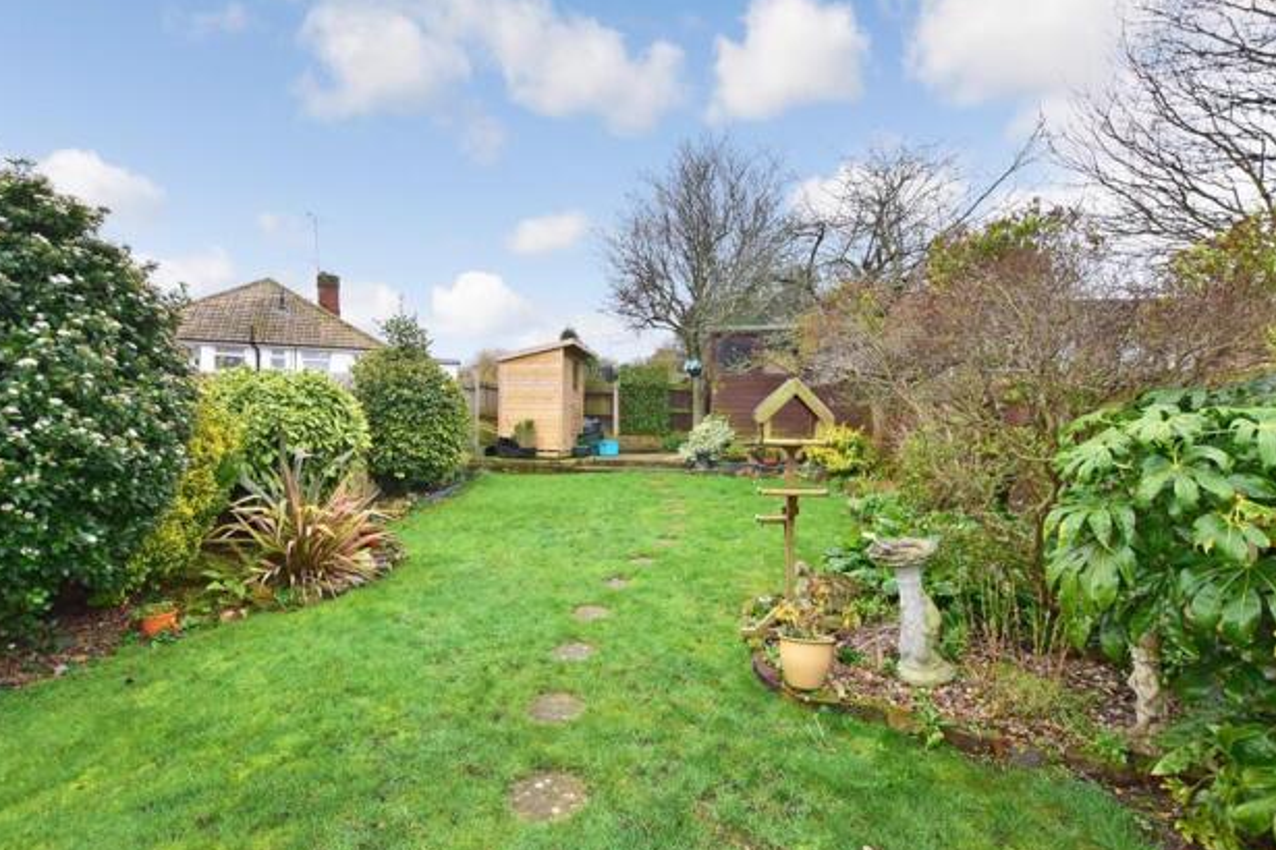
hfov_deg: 96.6
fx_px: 567
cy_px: 436
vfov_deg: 73.7
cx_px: 602
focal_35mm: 16
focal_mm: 10
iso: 400
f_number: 7.1
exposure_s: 1/60
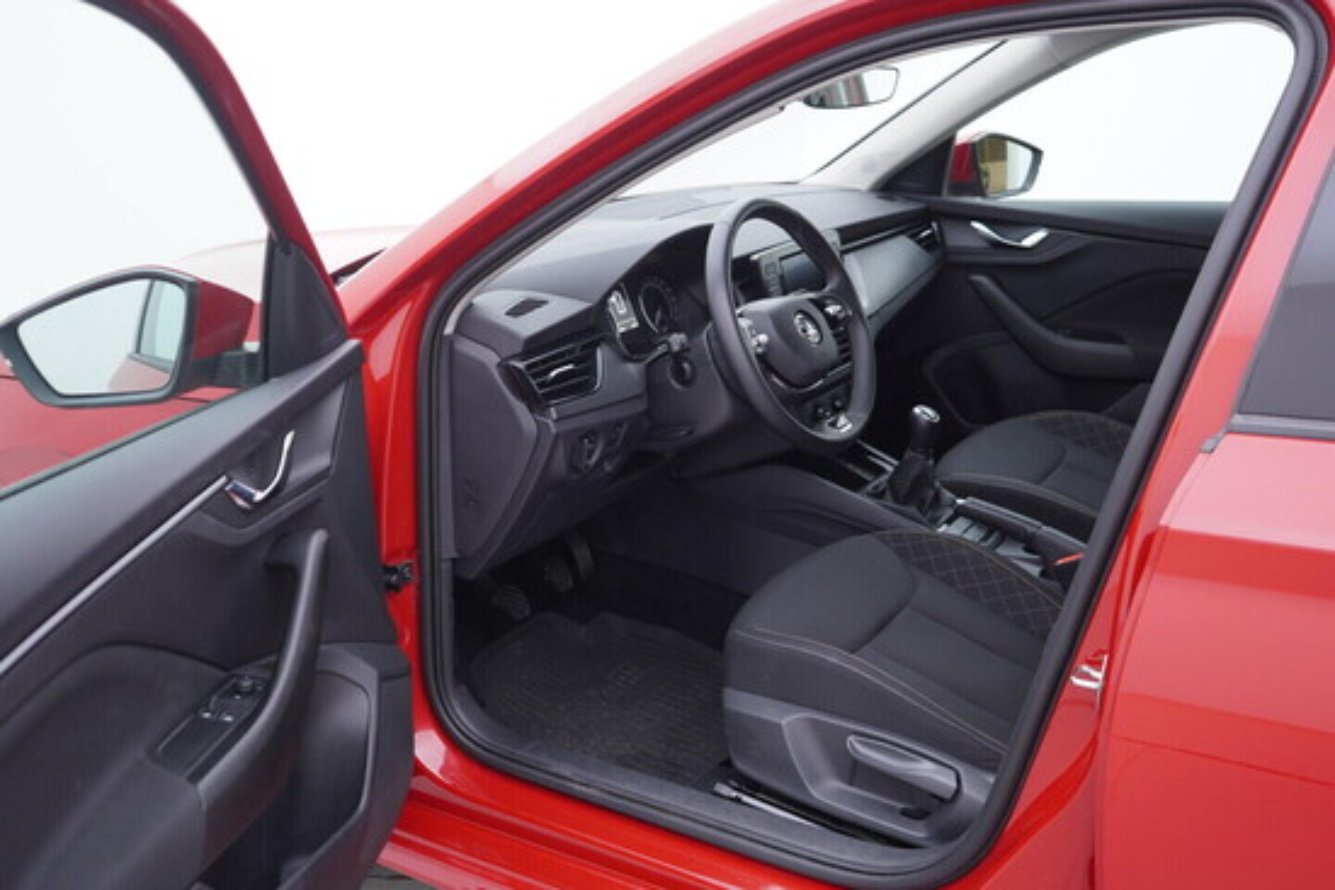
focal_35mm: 36
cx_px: 668
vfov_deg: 36.9
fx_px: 1335
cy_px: 445
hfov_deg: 53.1
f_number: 2.8
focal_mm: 24
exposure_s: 1/40
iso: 125
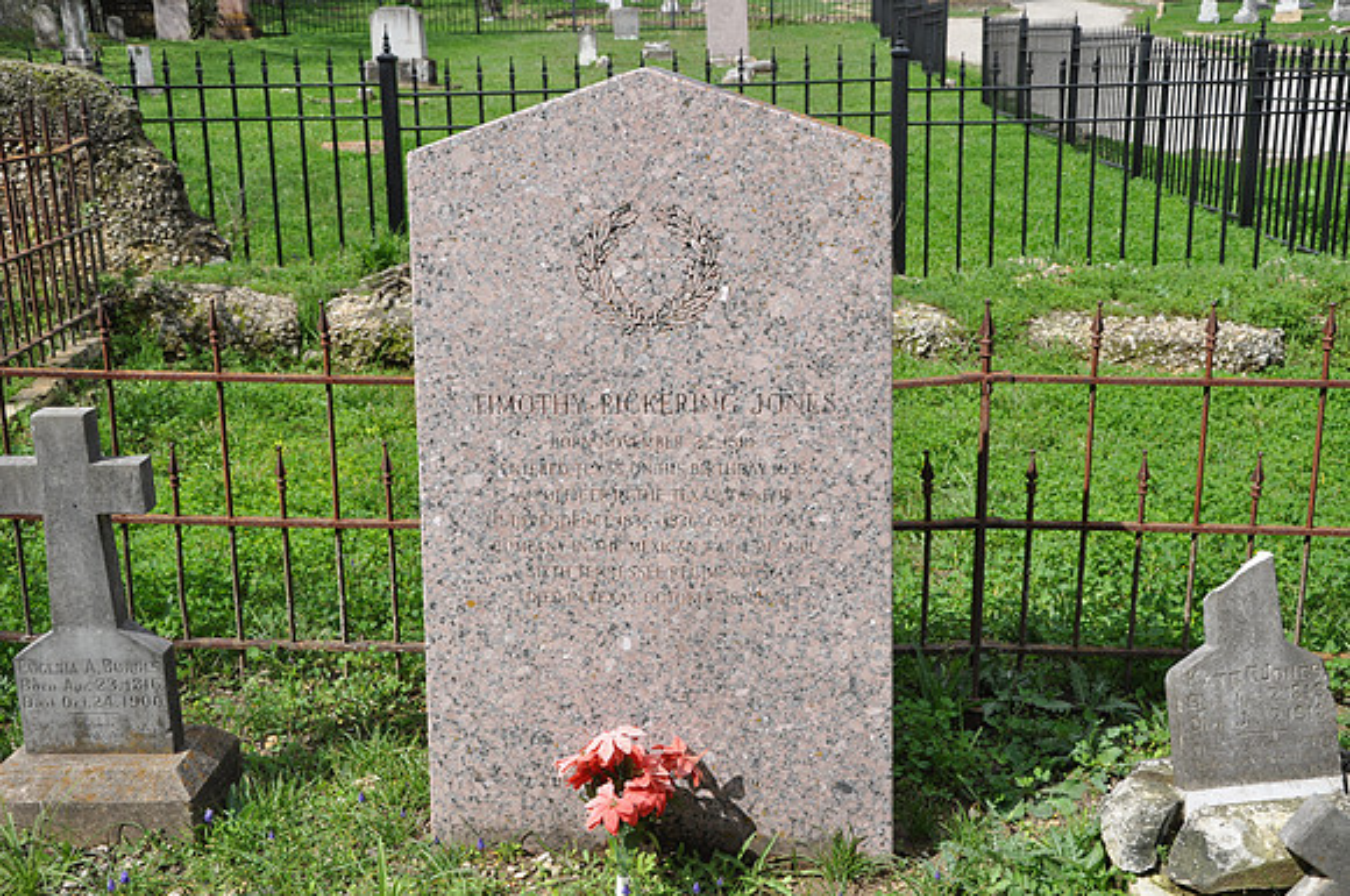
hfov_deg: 46.5
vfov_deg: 31.8
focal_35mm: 42
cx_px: 675
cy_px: 448
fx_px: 1573
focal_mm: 28
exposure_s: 1/250
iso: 200
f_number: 8
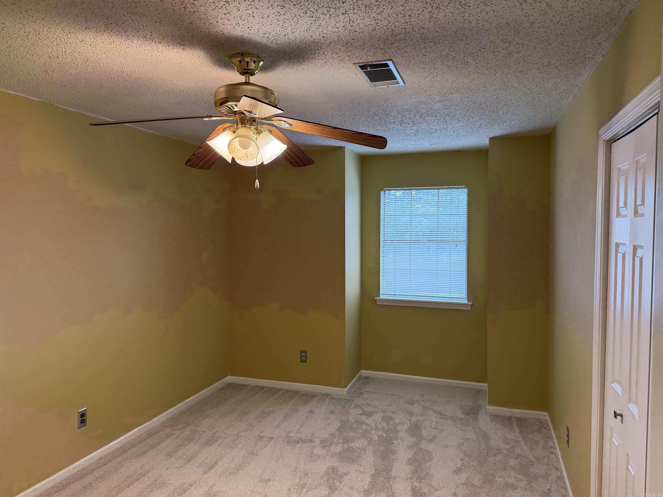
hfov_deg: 71.6
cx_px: 332
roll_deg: +0.2
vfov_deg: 56.8
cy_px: 248
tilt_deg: -3.3
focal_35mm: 24
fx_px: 460
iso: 200
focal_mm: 6.76
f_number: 1.78
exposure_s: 1/135
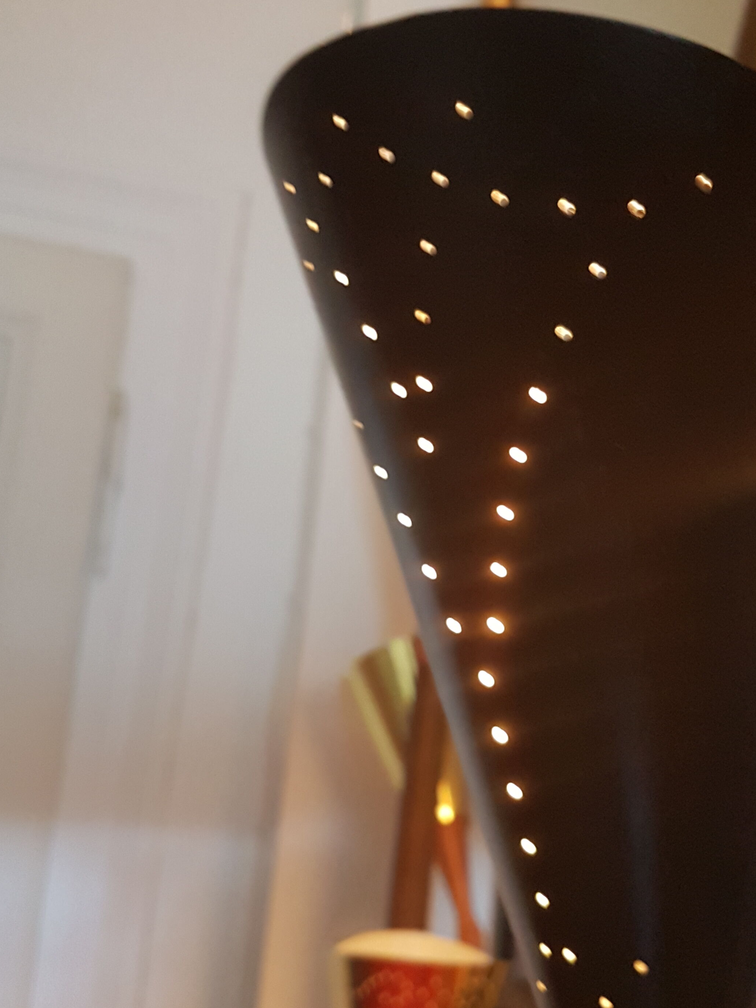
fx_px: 1107
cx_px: 539
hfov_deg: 37.1
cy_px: 562
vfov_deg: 48.9
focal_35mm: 38
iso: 250
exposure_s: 1/10
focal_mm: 4.2
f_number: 1.7
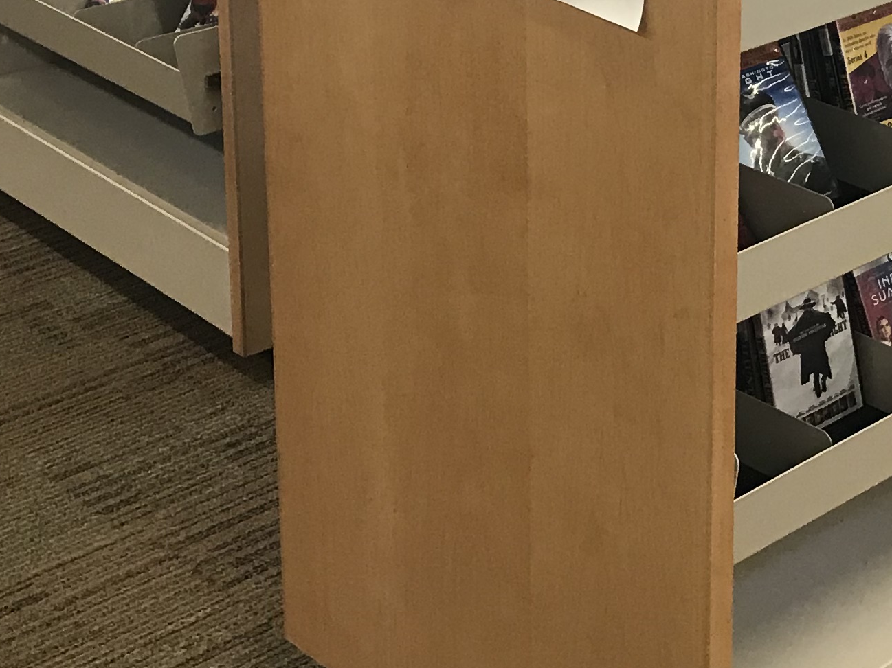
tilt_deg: -16.7
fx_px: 2241
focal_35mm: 87
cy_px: -108
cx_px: 837
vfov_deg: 16.4
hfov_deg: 21.9
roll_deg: -1.1
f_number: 1.8
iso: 40
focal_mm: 3.99
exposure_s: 1/30
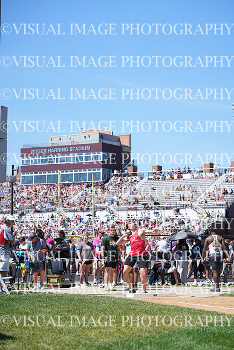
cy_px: 175
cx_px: 117
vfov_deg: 22.4
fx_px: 887
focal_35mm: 91
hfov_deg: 15.0
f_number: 4
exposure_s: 1/2500
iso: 320
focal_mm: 91
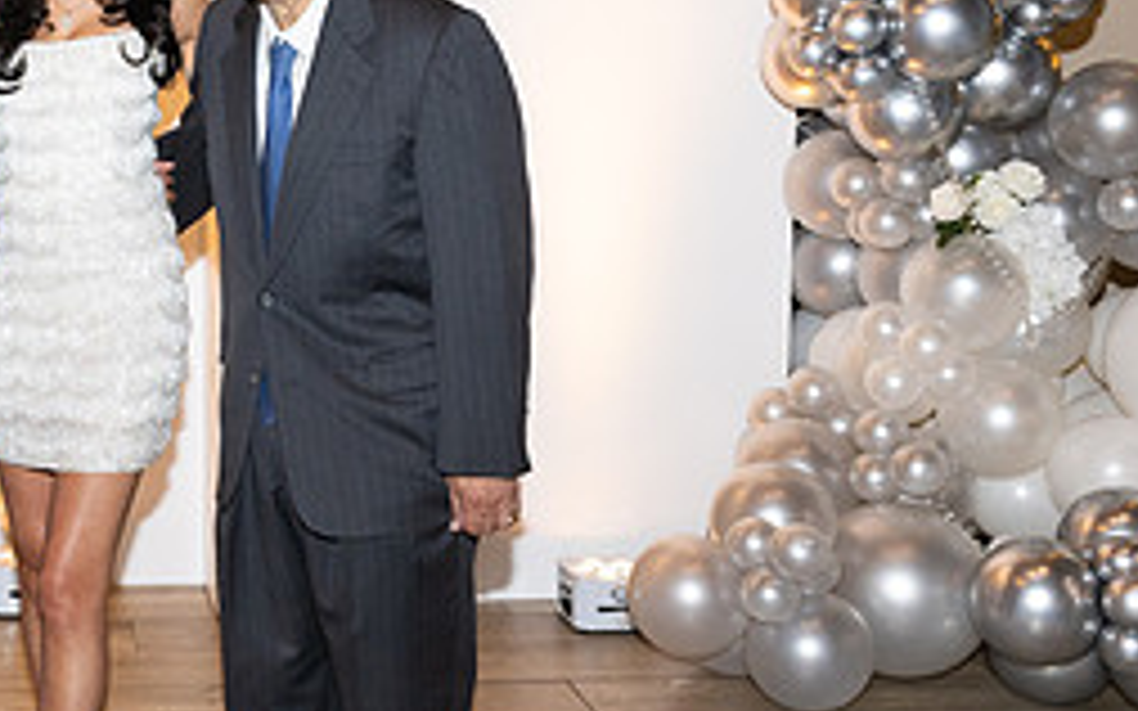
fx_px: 1922
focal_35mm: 62
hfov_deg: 30.8
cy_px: 245
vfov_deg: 20.9
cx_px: 18
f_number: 5.6
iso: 1000
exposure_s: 1/80
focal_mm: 26.5
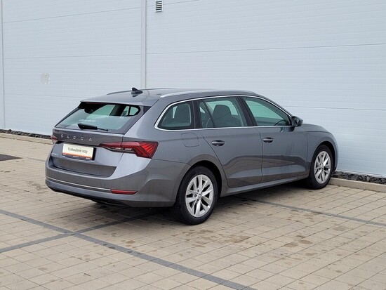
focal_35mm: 26
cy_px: 145
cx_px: 193
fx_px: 290
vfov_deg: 53.1
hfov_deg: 67.3
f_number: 1.8
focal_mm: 5.4
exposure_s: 1/777
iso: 40
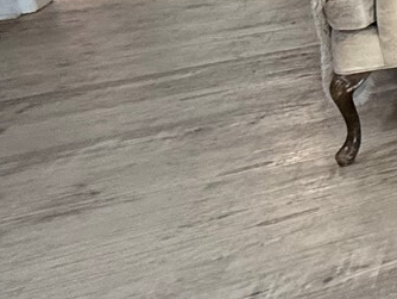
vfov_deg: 19.1
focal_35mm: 67
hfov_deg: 15.5
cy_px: -157
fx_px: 769
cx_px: 940
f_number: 2.2
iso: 400
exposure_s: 1/60
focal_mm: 2.22
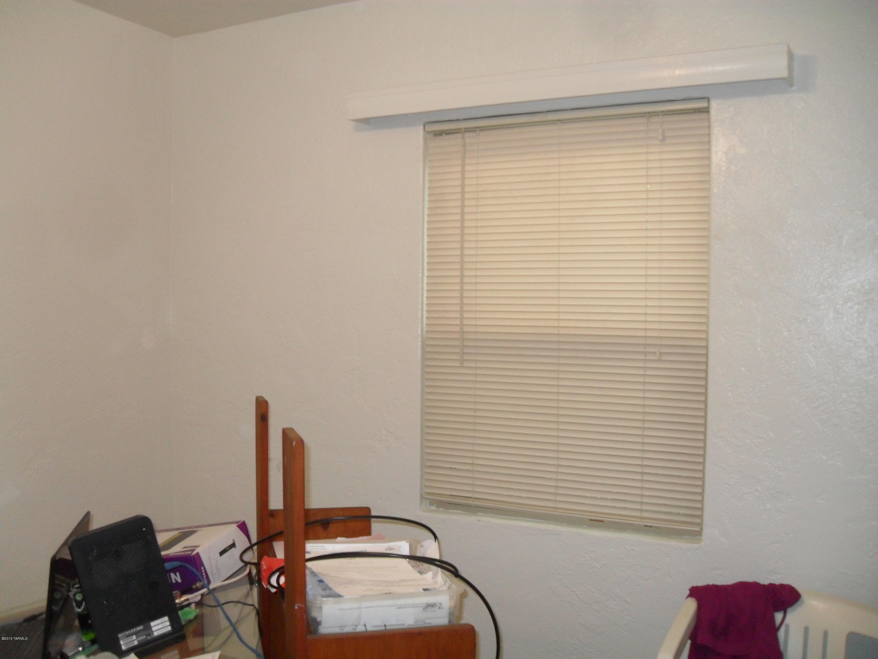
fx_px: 888
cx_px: 439
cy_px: 330
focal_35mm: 35
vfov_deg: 40.7
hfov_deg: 52.6
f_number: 2.8
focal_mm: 6.2
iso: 200
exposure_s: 1/45
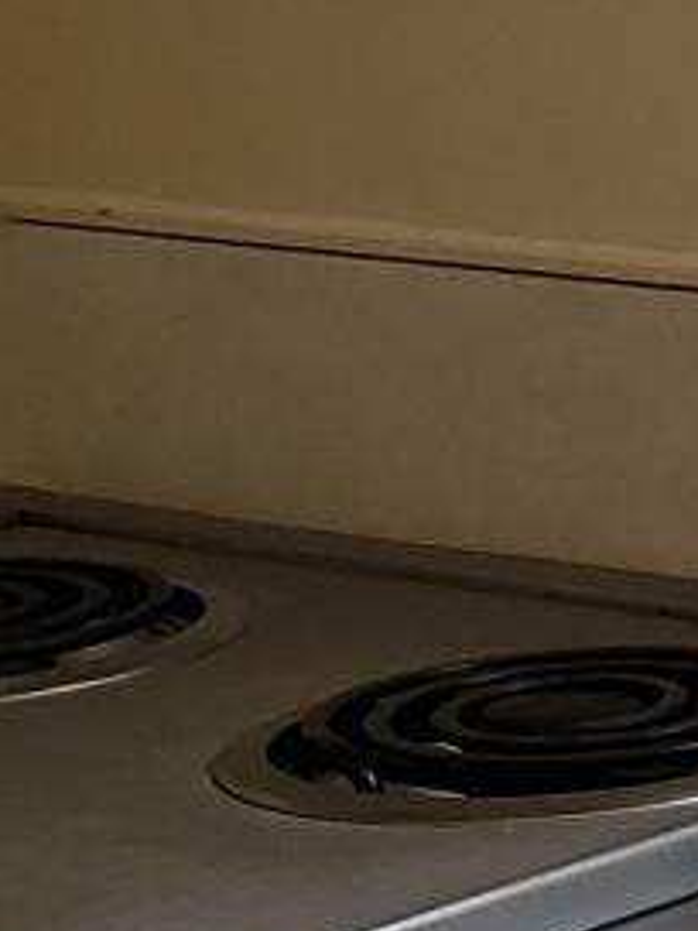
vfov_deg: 10.3
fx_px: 5135
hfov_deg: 6.6
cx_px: 2481
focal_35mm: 191
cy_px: 123
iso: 250
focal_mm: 4.3
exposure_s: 1/30
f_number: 2.4
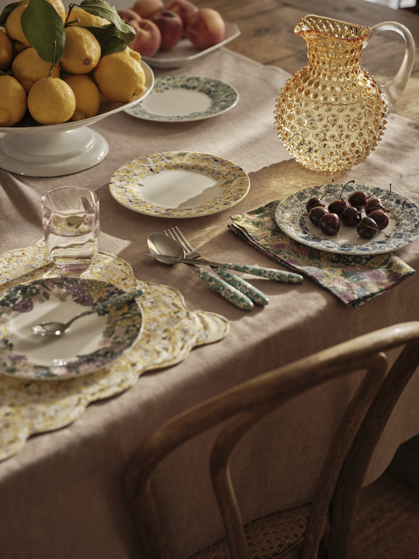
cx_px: 210
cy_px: 280
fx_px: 1017
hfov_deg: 23.3
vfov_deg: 30.7
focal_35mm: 63
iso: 400
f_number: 4
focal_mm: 80
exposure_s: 1/8
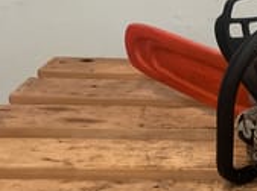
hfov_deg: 21.3
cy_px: 181
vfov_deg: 16.8
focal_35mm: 86
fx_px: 637
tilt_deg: -27.4
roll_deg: -1.2
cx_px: 306
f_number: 1.8
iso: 200
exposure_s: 1/40
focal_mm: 3
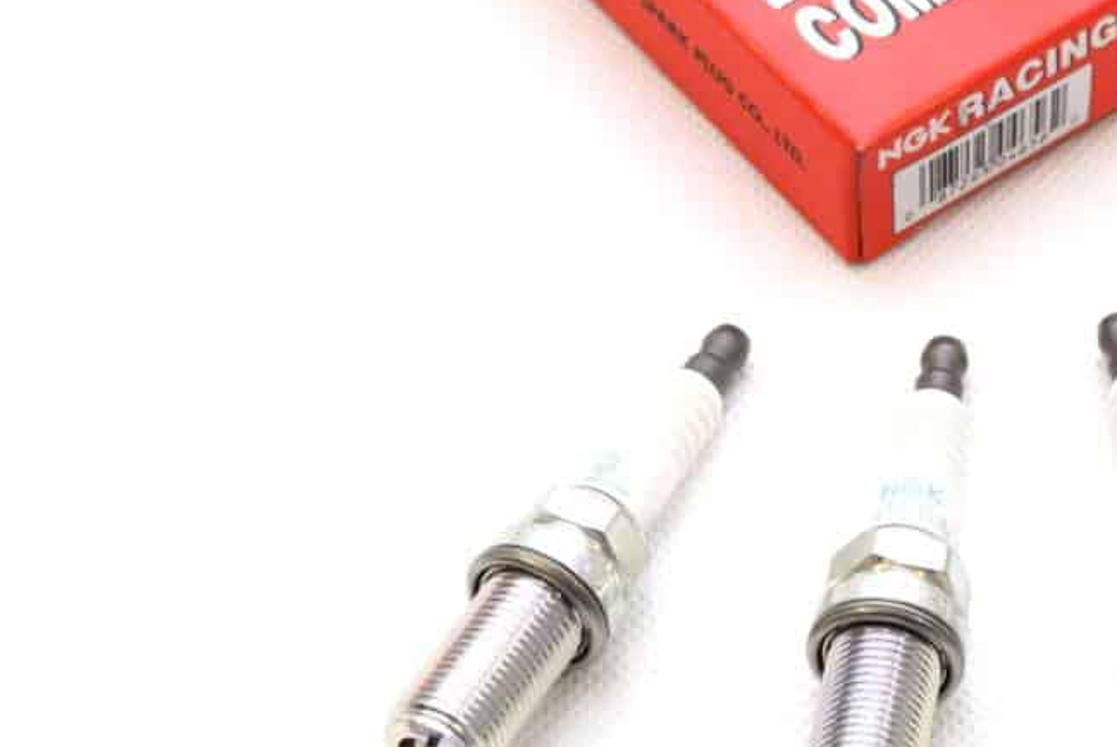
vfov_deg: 12.8
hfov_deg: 18.8
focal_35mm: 107
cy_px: 181
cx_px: 926
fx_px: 3328
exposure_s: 1/250
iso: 400
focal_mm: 31
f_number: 8
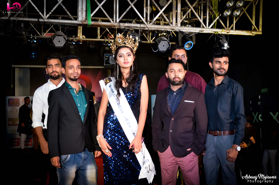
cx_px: 140
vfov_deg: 29.7
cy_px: 92
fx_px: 348
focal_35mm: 45
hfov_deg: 43.7
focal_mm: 30
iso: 3200
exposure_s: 1/125
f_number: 9
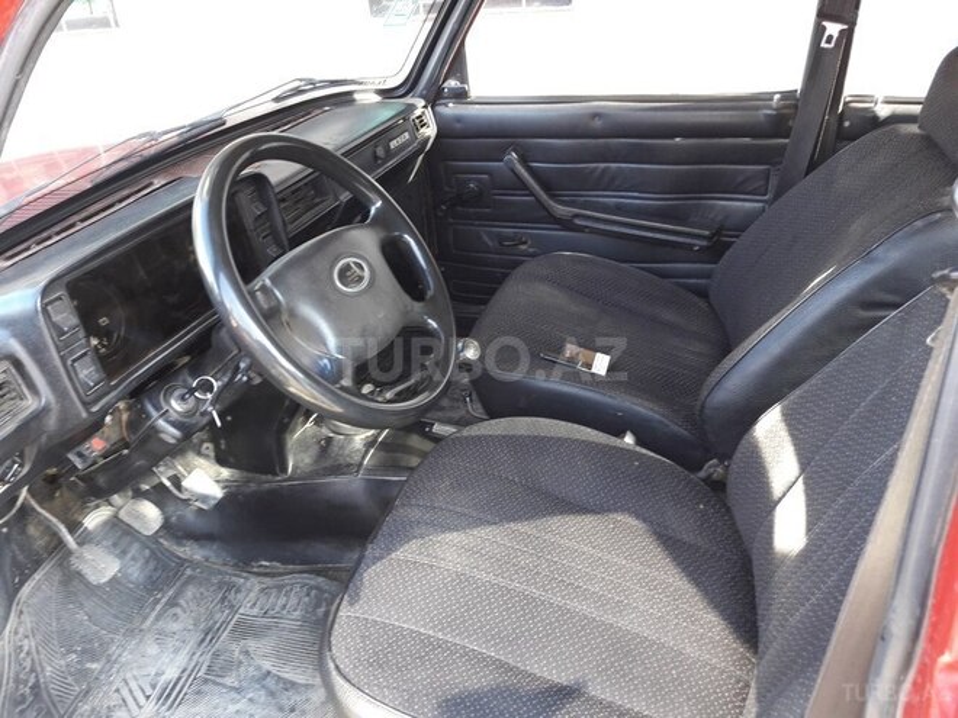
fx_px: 775
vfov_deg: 49.7
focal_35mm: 28
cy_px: 359
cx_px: 479
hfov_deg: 63.4
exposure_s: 1/33
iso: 64
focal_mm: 3.7
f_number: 1.9
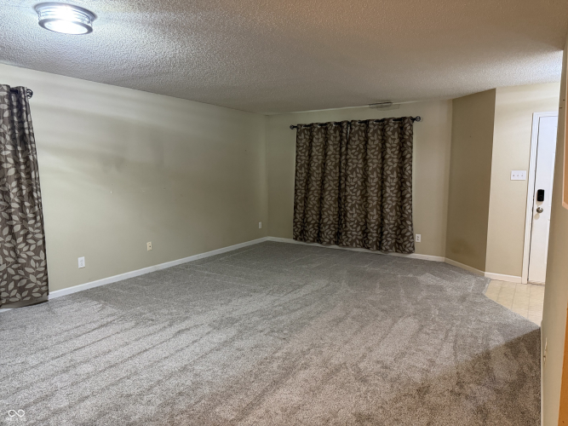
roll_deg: -2.2
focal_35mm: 24
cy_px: 213
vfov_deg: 56.8
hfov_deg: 71.6
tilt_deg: -7.2
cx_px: 284
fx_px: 394
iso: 500
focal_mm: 6.76
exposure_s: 1/60
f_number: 1.78
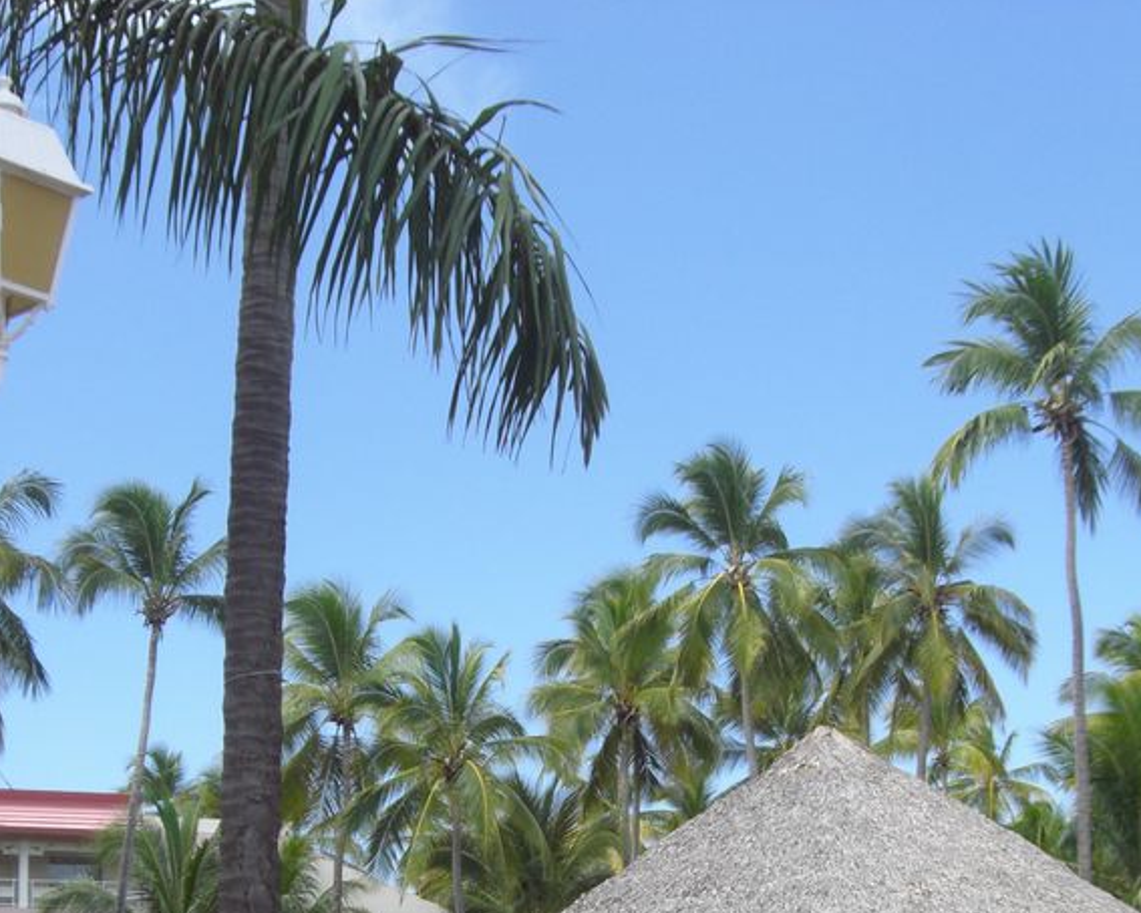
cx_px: 578
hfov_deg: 28.3
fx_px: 2263
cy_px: 766
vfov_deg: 22.4
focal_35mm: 67
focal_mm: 6.2
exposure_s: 1/500
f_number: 2.7
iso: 64
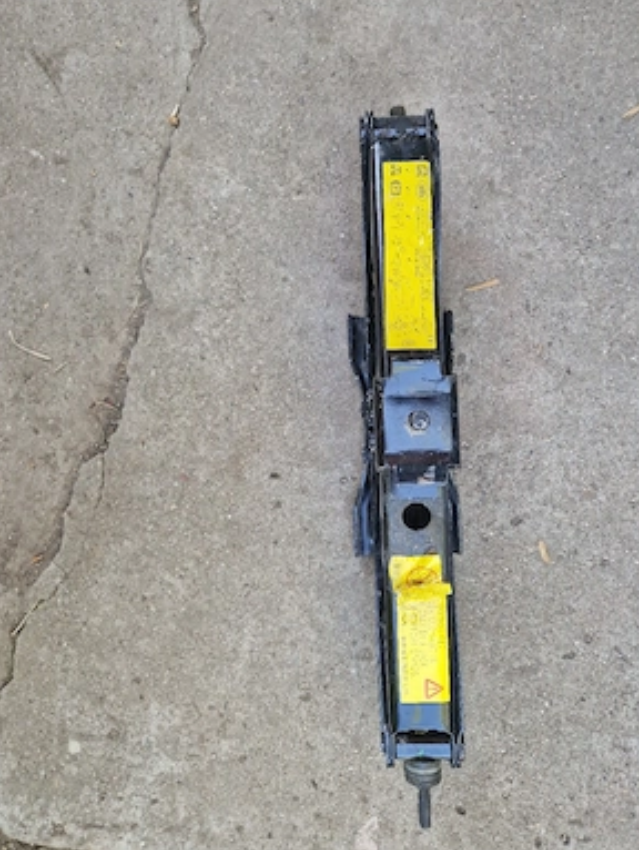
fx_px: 590
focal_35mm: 24
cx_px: 331
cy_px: 433
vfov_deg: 71.5
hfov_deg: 56.9
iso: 50
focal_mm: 5.4
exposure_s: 1/303
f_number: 1.8
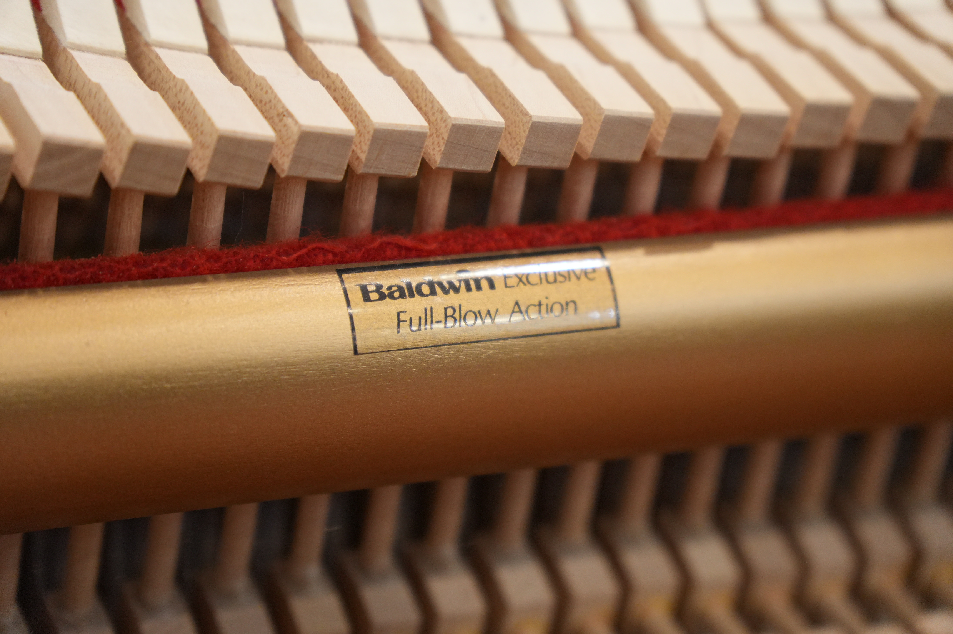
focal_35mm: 105
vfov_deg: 13.0
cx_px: 476
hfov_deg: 19.5
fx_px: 2779
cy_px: 317
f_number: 2.8
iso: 2000
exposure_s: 1/125
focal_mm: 70
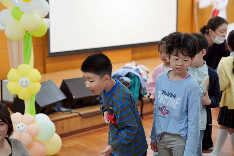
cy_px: 78
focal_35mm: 72
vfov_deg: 18.9
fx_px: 468
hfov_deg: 28.1
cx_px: 117
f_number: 4
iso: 2000
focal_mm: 72
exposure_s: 1/160
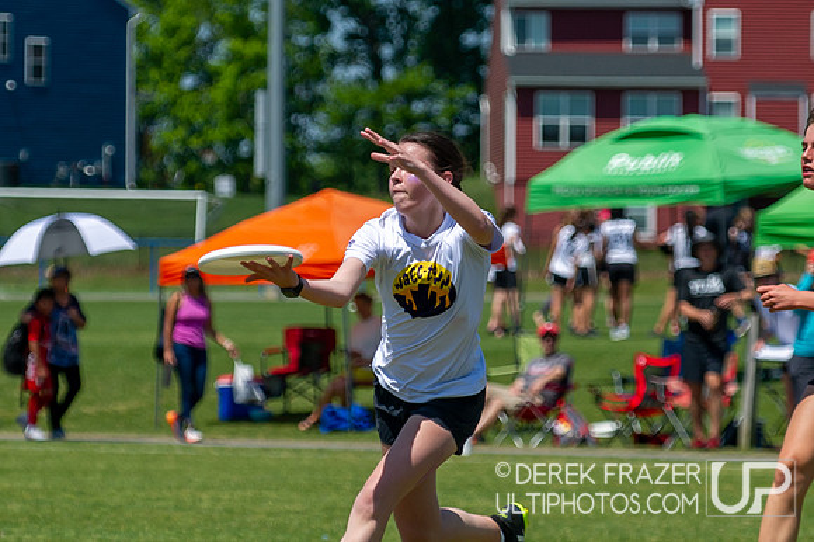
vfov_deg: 4.2
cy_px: 277
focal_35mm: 330
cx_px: 398
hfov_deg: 6.3
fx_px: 7453
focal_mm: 145
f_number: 4
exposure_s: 1/3200
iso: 250
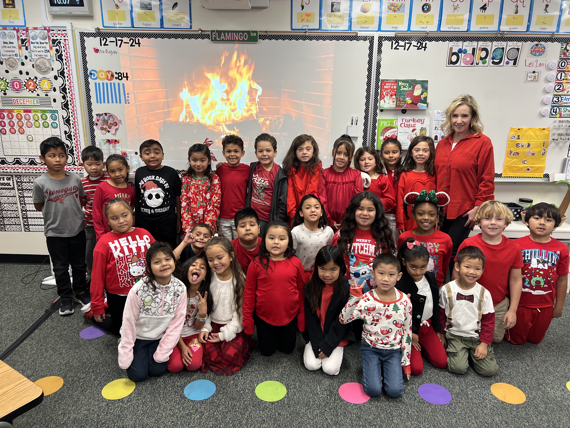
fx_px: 428
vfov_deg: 53.1
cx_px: 285
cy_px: 214
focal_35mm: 26
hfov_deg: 67.3
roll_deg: +0.0
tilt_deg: -15.2
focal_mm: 5.7
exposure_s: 1/100
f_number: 1.5
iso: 125
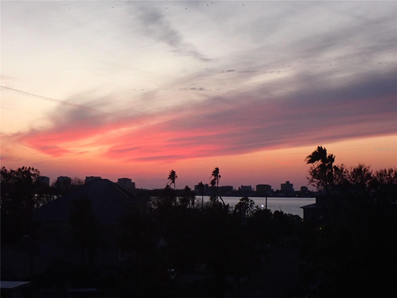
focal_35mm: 82
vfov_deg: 18.0
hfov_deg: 23.8
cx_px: 198
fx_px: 940
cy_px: 149
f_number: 4.3
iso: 500
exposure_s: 1/80
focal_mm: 14.62
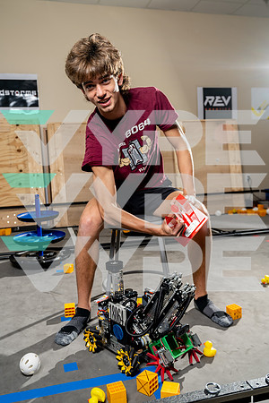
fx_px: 359
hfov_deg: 41.1
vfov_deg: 58.7
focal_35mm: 32
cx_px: 134
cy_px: 202
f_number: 4.5
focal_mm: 32
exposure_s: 1/250
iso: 100
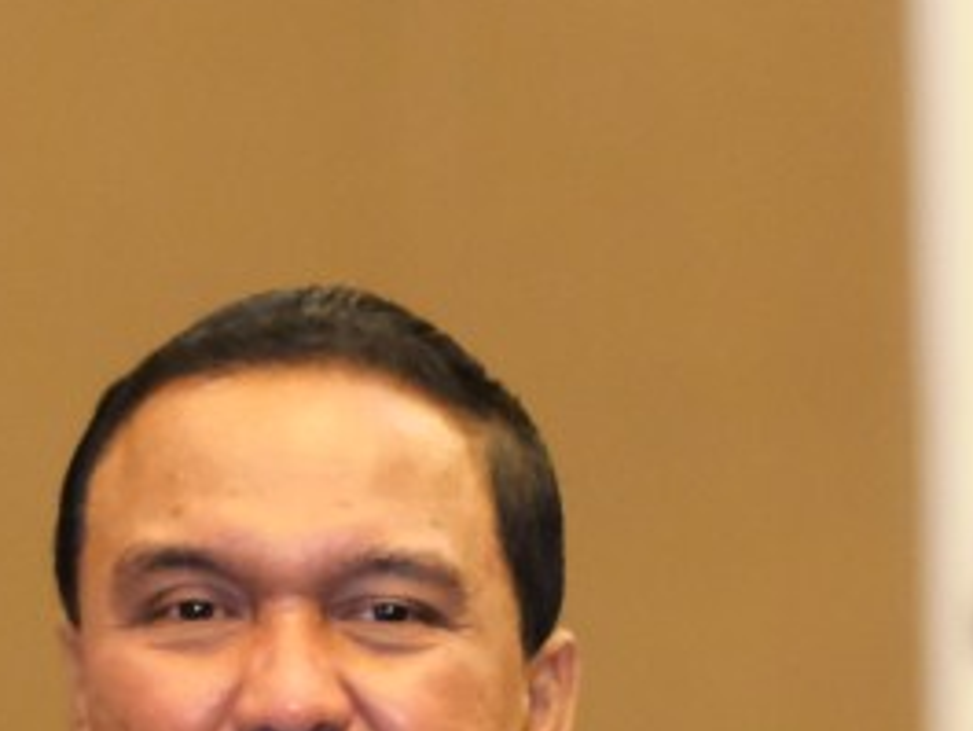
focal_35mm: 615
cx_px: 389
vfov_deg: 2.4
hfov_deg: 3.2
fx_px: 17294
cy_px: 856
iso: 5000
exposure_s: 1/125
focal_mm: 98.2
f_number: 2.8
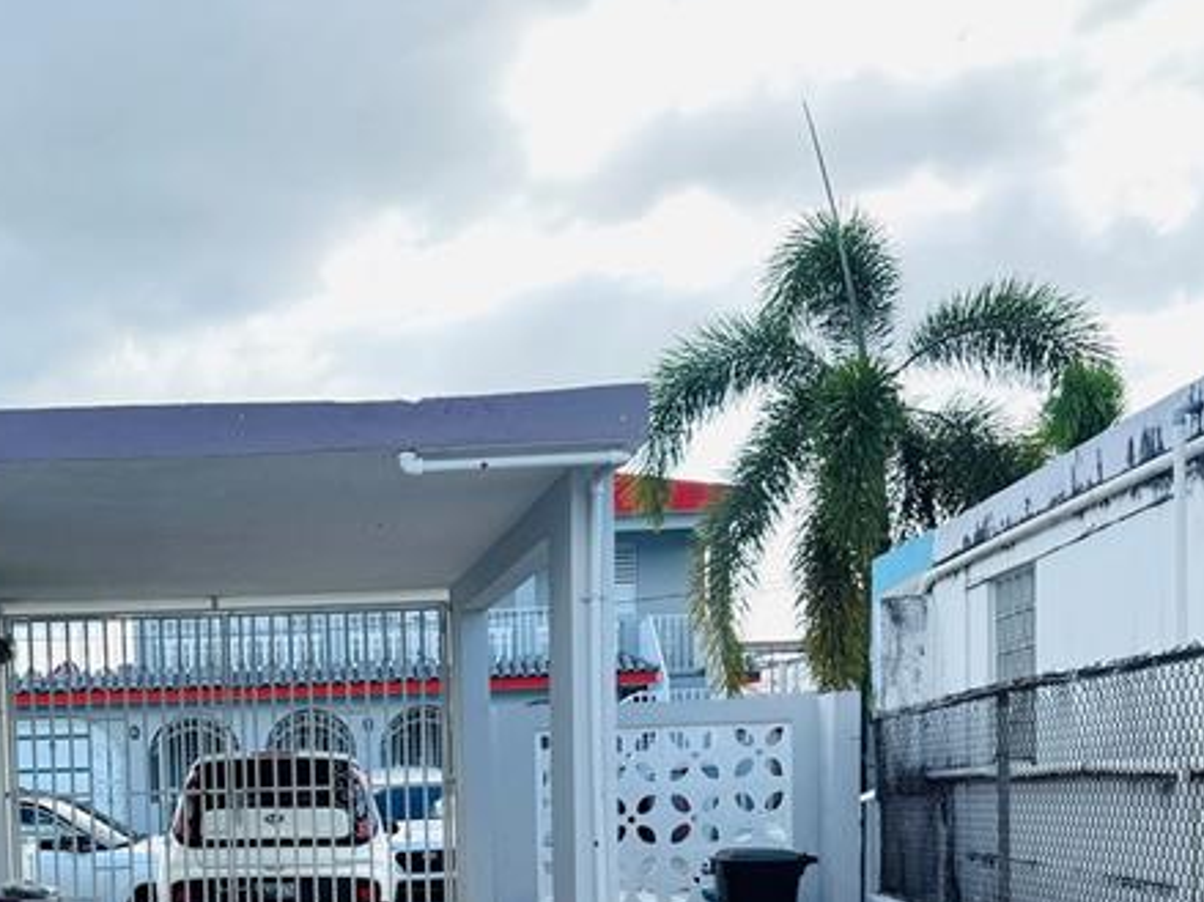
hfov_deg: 33.3
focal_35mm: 56
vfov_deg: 24.9
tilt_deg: -3.9
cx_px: 225
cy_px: 897
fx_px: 1947
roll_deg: +2.3
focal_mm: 6.76
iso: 80
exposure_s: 1/2331
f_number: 1.78
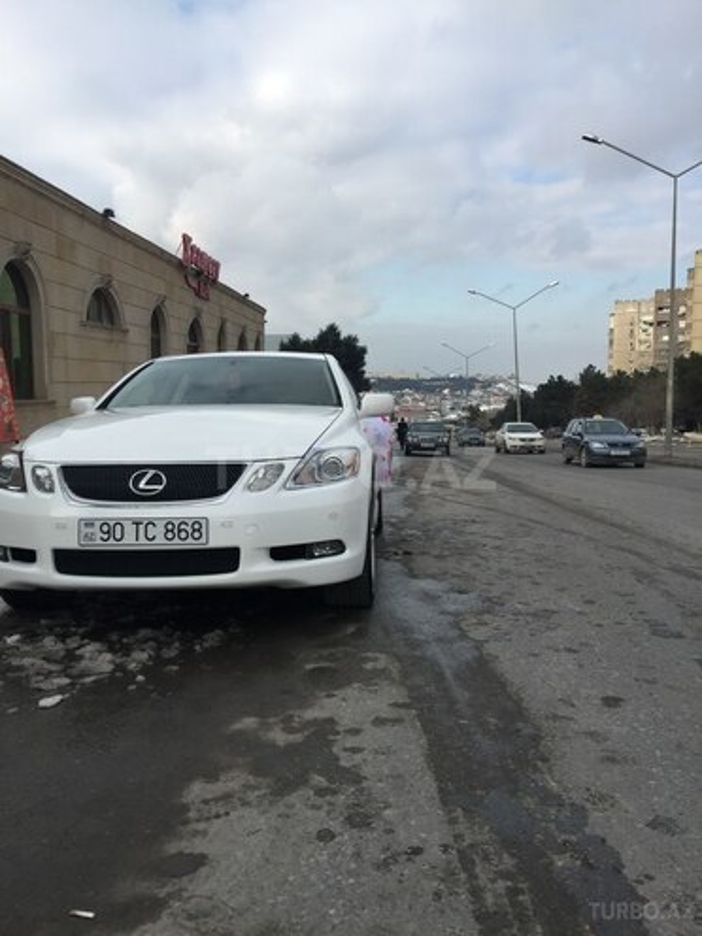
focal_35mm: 29
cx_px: 351
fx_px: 784
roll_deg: -1.3
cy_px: 468
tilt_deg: -7.2
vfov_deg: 61.7
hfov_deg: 48.2
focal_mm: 4.15
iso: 32
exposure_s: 1/1130
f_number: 2.2
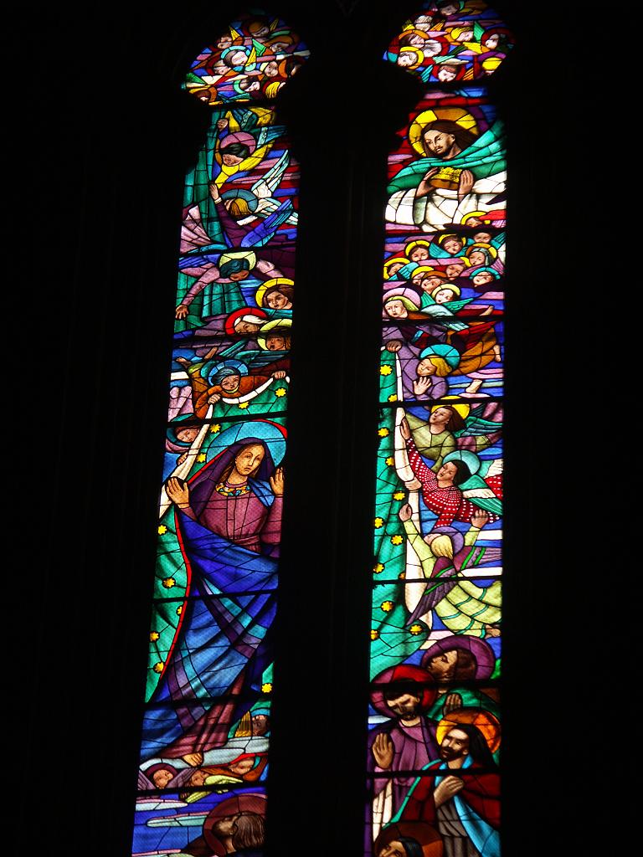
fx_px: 4062
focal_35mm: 164
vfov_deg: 12.0
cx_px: 322
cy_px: 428
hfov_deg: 9.1
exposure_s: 1/160
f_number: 3.5
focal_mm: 41.96
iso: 64
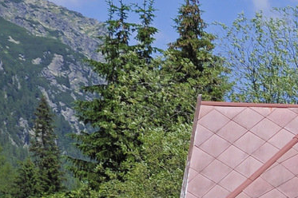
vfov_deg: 5.5
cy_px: 356
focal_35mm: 247
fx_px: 2043
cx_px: 694
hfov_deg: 7.8
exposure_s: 1/640
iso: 200
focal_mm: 32
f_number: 8
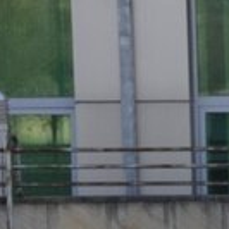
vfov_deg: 3.0
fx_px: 4349
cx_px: 551
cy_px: 207
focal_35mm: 581
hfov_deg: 3.0
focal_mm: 92
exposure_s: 1/400
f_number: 6.3
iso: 250
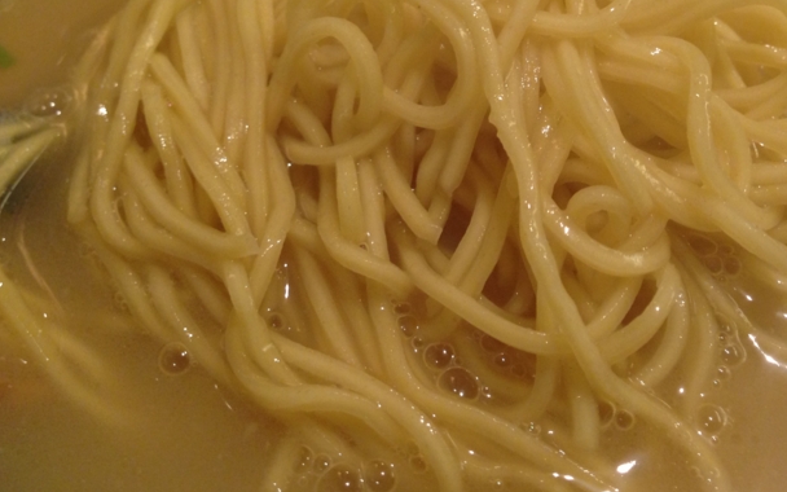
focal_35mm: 46
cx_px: 489
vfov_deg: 27.7
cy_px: 137
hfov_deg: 43.2
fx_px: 987
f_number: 2.4
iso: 200
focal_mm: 4.13
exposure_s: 1/20
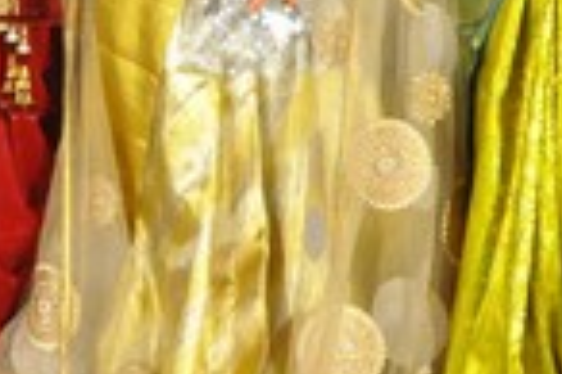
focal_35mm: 230
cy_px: -241
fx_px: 3586
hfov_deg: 8.9
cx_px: -81
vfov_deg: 5.9
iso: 1600
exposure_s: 1/125
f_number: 6.3
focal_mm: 32
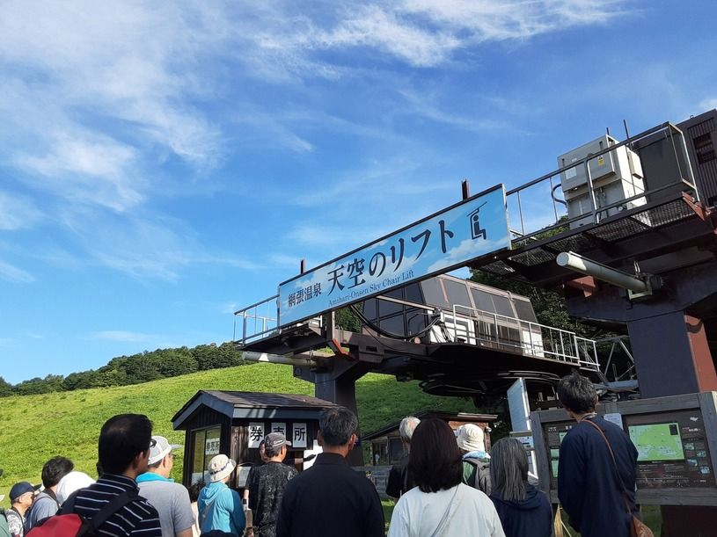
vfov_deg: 51.3
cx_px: 358
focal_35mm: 27
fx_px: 559
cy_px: 268
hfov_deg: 65.3
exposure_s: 1/988
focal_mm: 2.91
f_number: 1.9
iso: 40
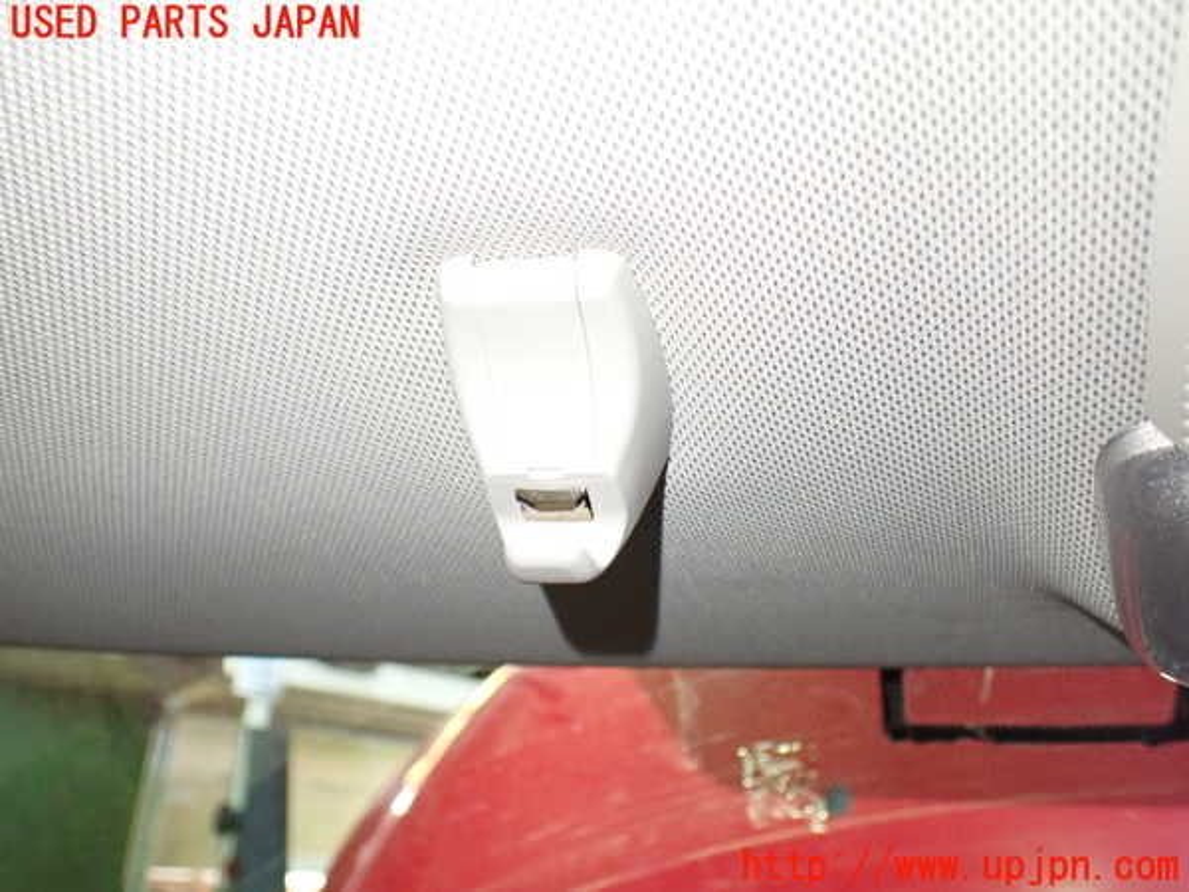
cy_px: 446
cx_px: 594
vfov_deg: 46.8
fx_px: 1030
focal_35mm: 30
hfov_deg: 60.0
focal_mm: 5.4
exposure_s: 1/60
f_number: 2.3
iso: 800
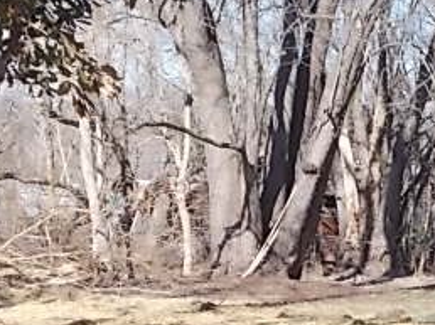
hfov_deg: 12.0
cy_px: 396
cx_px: 315
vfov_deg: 8.9
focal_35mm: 164
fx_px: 2059
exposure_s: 1/160
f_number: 5.3
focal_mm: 11.8
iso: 80
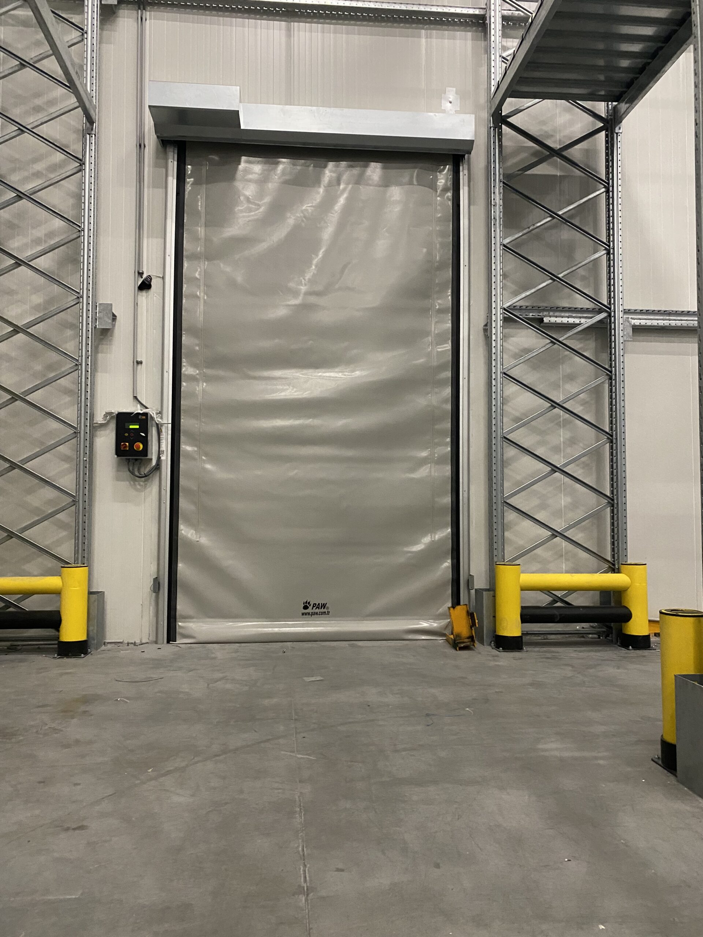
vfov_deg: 67.3
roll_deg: -0.4
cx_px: 352
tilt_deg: +3.5
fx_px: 704
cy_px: 468
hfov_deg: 53.1
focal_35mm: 26
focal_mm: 4.25
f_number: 1.8
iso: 400
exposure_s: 1/50
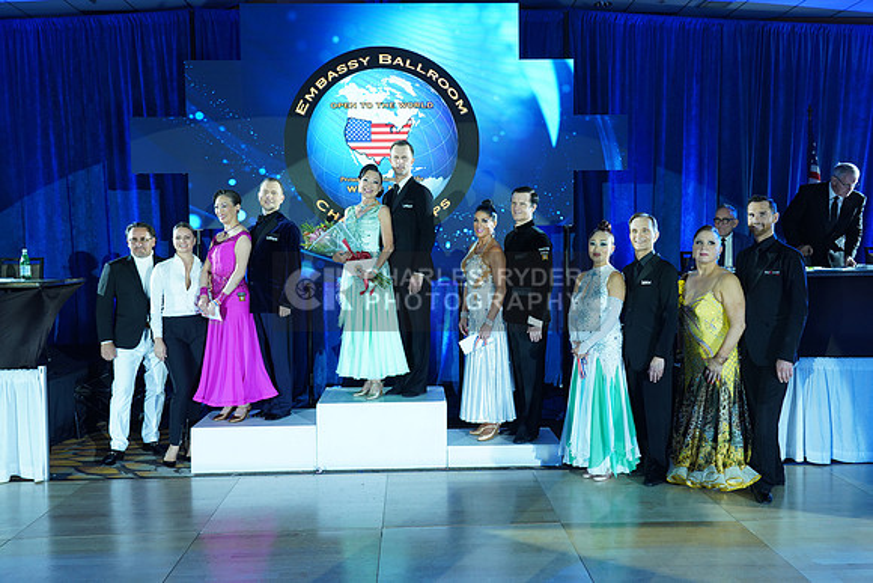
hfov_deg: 61.9
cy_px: 292
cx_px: 436
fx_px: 728
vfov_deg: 43.6
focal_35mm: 30
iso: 1000
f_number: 4.5
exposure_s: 1/160
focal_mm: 30
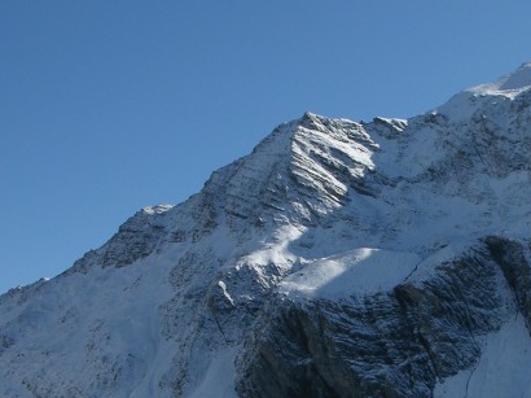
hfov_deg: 21.7
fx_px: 1380
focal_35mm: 90
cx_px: 346
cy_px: 288
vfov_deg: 16.3
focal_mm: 9.2
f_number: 7.1
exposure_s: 1/308
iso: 50
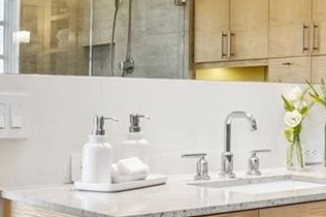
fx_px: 687
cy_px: 116
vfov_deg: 17.9
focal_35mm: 76
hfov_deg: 24.5
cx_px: 377
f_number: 8
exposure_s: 1/13
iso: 400
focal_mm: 10
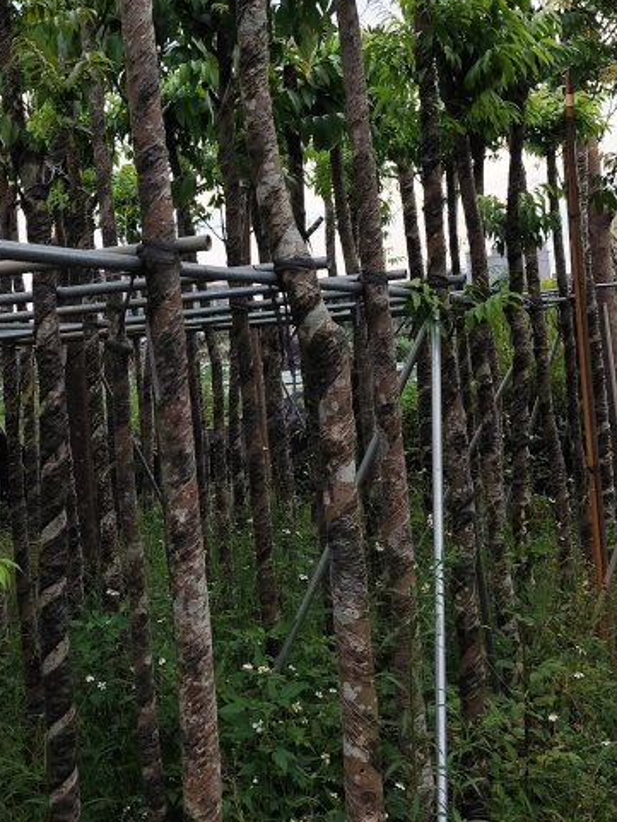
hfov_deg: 28.3
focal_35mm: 51
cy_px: 285
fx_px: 1212
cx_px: 181
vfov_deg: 37.1
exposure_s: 1/536
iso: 50
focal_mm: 6.19
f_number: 1.65
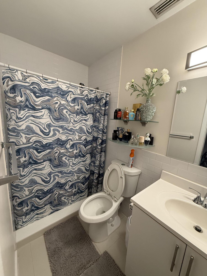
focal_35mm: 14
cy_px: 138
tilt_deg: -9.9
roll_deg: -3.5
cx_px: 104
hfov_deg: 85.7
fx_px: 112
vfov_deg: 102.1
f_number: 2.2
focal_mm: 2.22
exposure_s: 1/120
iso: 320
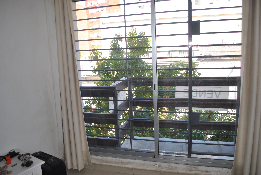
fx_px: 196
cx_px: 130
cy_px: 88
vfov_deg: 48.1
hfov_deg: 67.3
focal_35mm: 27
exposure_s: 1/125
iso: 125
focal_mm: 18
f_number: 4
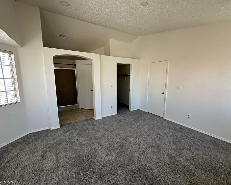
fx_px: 103
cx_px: 117
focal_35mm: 15
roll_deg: +0.1
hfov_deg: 96.8
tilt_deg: -7.4
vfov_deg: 84.0
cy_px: 92
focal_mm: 2.22
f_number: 2.2
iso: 160
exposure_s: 1/99
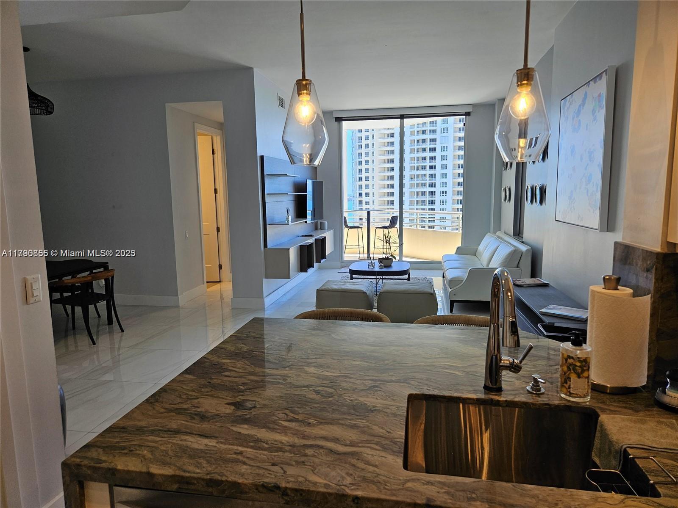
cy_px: 254
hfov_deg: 73.9
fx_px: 450
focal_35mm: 23
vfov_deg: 58.9
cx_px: 339
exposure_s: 1/120
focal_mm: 5.4
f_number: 1.8
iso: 40
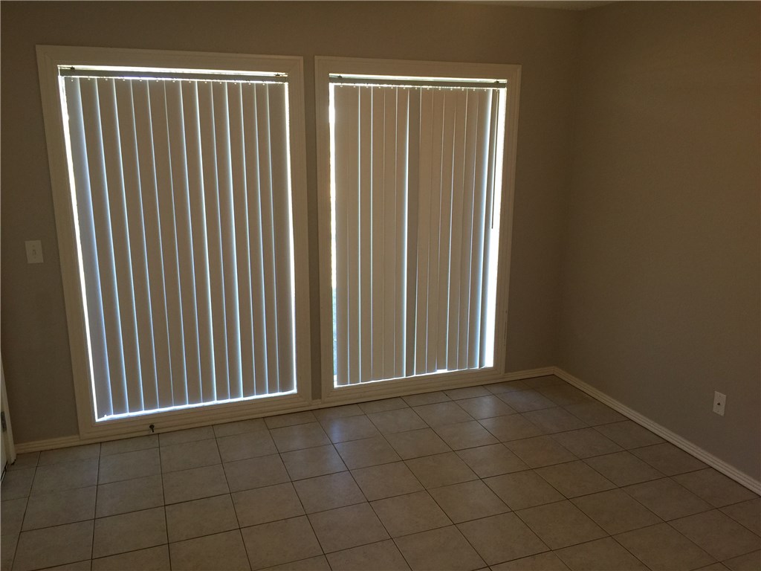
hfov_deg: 61.7
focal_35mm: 29
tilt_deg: -13.4
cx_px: 380
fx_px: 638
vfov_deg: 48.2
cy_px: 286
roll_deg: -0.8
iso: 40
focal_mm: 4.15
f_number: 2.2
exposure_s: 1/30
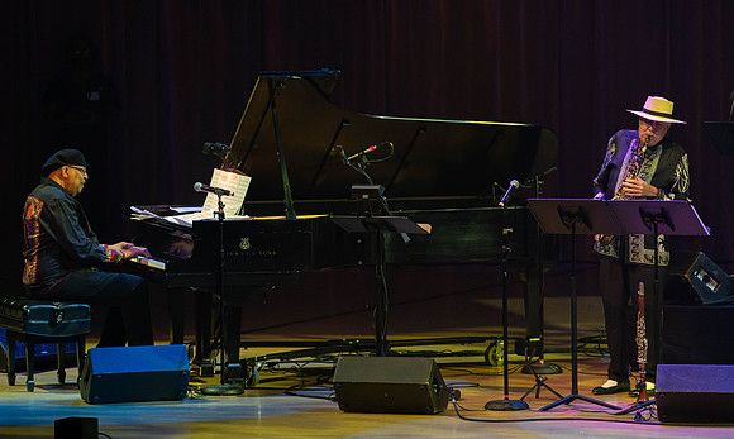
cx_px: 352
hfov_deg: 7.6
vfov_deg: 4.6
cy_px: 234
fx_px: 5489
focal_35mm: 278
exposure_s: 1/200
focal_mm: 259
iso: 3200
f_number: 5.6
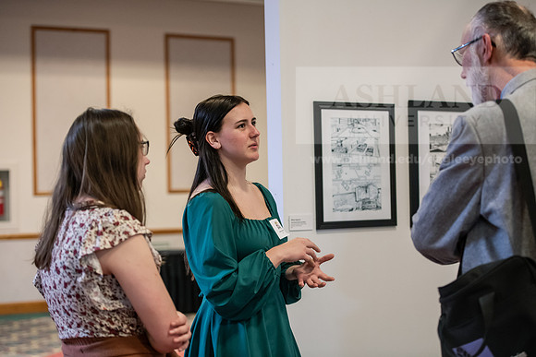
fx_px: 1042
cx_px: 268
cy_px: 178
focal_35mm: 70
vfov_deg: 19.5
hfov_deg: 28.8
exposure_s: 1/200
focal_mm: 70
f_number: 3.2
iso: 2500
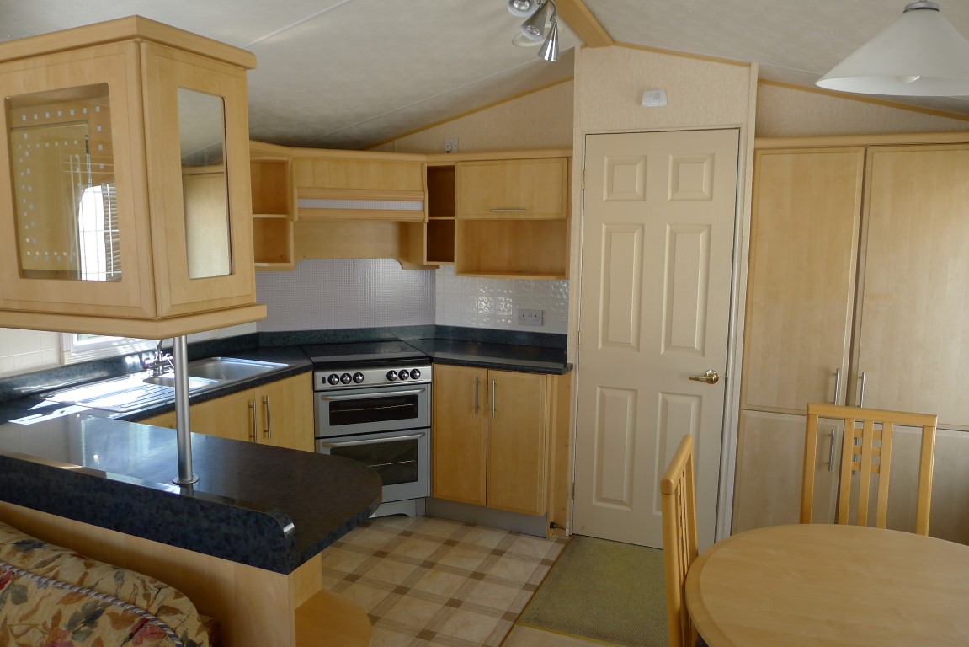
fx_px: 646
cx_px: 484
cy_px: 324
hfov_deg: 73.7
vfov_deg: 53.2
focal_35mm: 24
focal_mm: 5.1
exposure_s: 1/125
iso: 80
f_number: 2
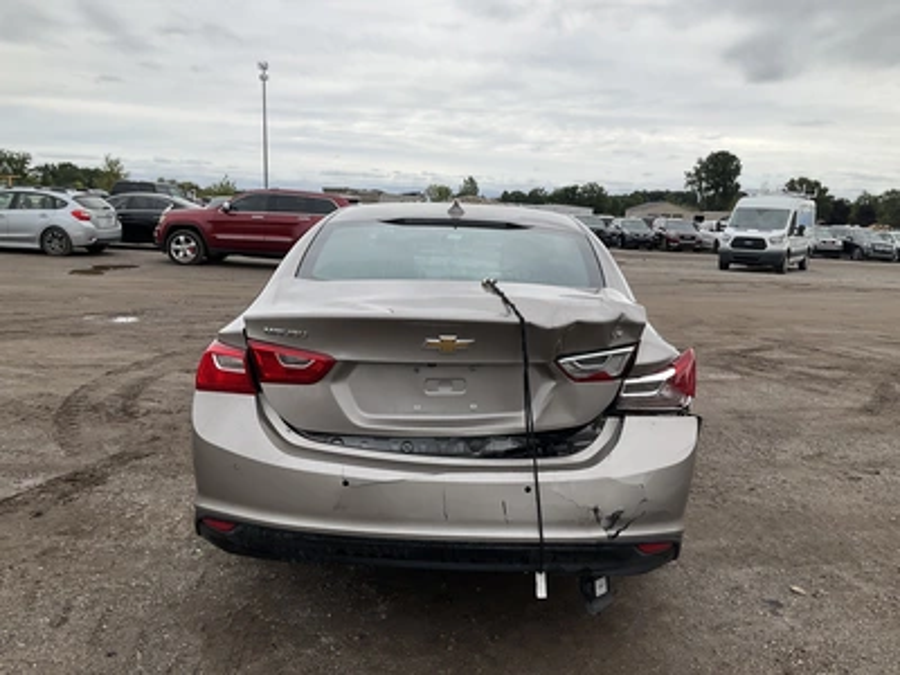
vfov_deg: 48.2
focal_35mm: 29
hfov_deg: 61.7
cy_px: 338
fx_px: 754
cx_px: 450
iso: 25
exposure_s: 1/2141
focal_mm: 3
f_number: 1.8
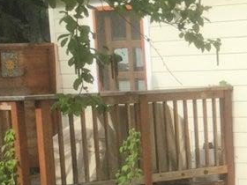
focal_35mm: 151
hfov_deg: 12.2
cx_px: 411
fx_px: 1077
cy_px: 189
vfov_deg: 9.8
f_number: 2.4
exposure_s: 1/981
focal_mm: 3.3
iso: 25
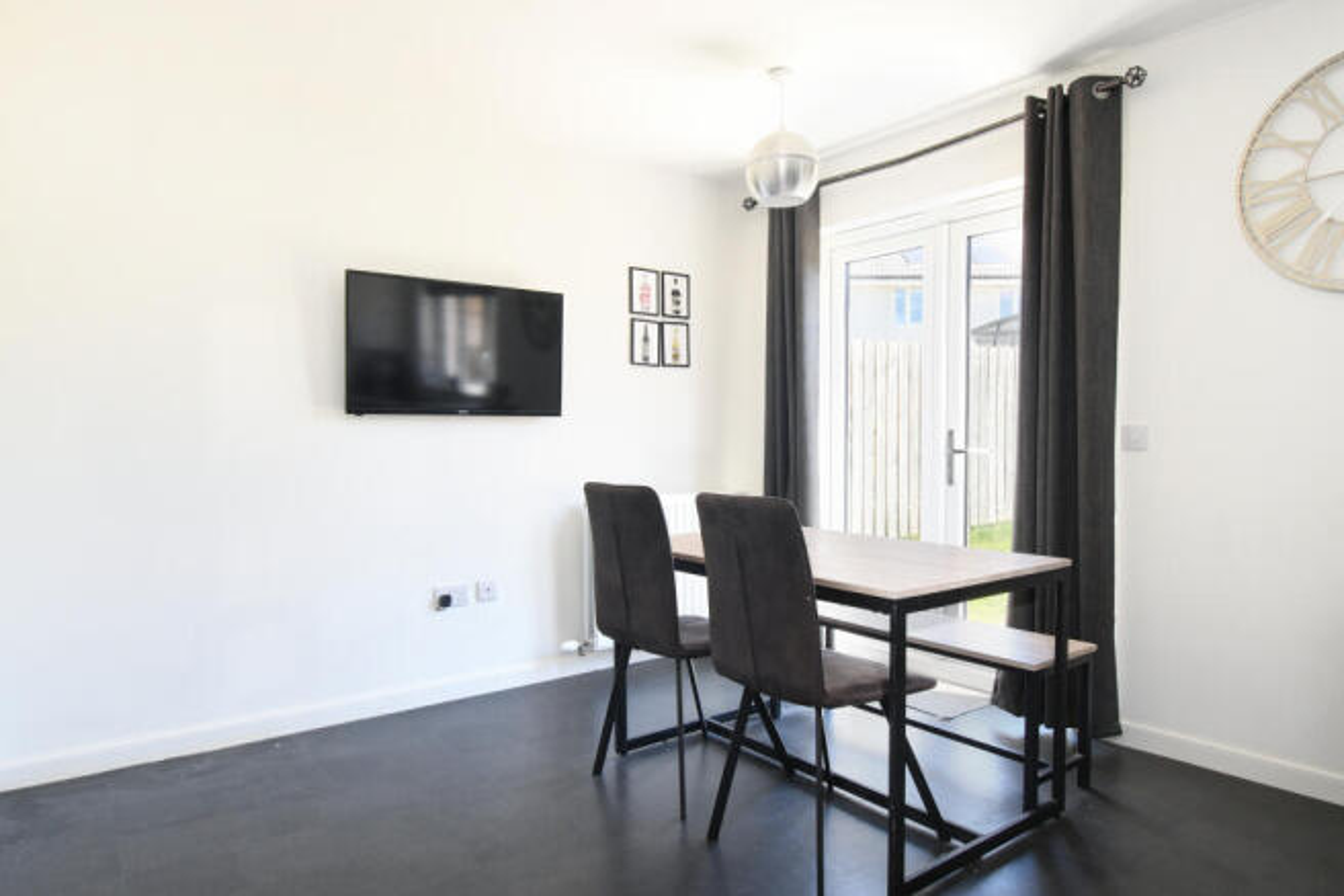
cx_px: 672
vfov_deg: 59.5
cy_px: 448
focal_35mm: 21
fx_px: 784
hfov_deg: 81.2
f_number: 10
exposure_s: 1/13
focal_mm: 14
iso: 400
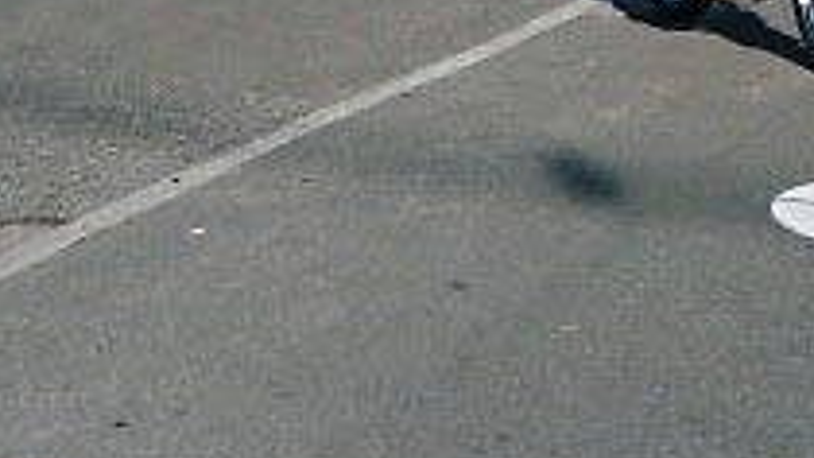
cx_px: 457
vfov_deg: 13.7
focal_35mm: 83
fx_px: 1791
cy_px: -237
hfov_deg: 25.6
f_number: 4.5
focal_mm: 4.4
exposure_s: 1/800
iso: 100
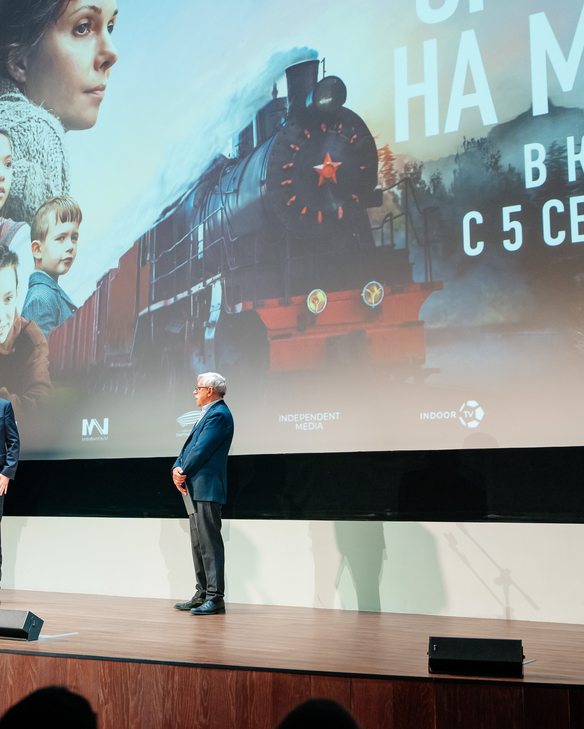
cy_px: 371
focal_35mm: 53
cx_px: 240
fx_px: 1145
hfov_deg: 28.6
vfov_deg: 35.4
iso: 1600
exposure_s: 1/160
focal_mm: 37
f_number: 2.8
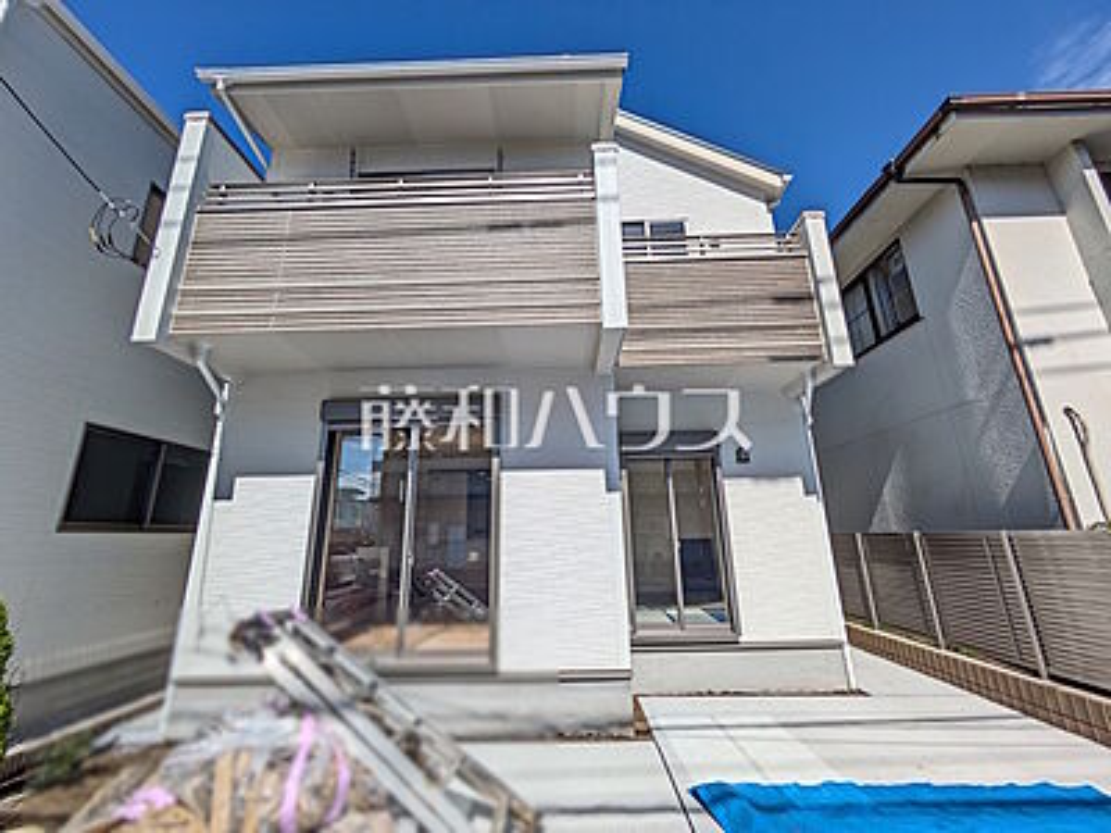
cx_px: 556
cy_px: 416
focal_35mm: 14
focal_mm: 1.83
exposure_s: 1/3205
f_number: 2.2
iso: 51
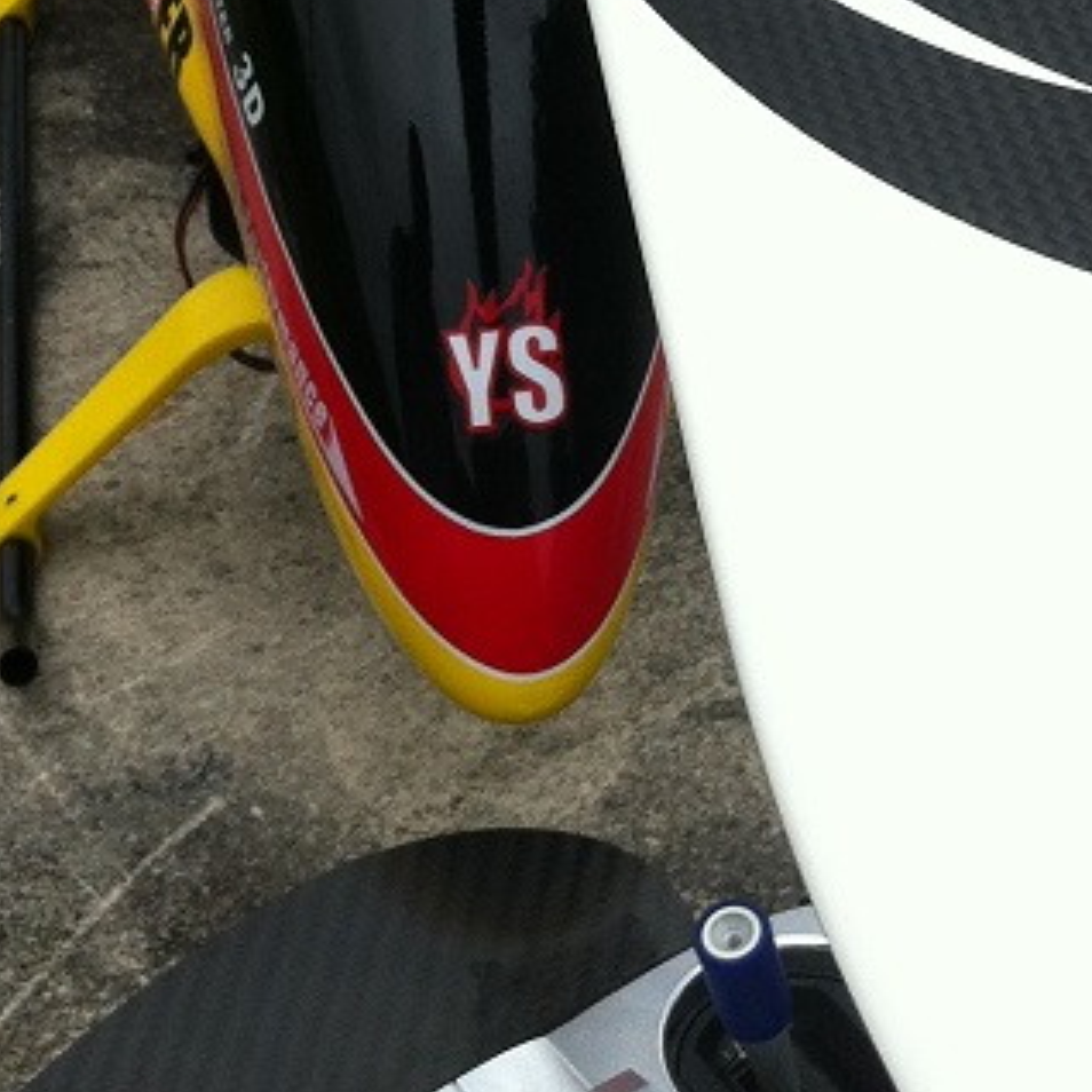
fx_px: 3712
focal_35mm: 104
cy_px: -249
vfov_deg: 16.0
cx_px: 573
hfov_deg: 16.7
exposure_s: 1/296
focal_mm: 3.85
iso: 80
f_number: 2.8
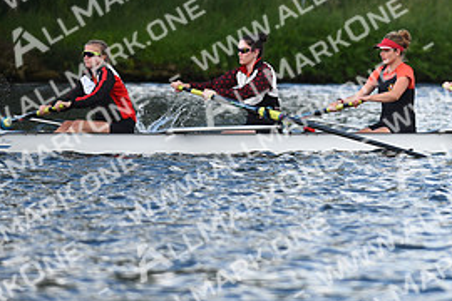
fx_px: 8085
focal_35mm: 644
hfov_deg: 3.2
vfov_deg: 2.1
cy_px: 73
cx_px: 425
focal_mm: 300
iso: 320
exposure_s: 1/1600
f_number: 4
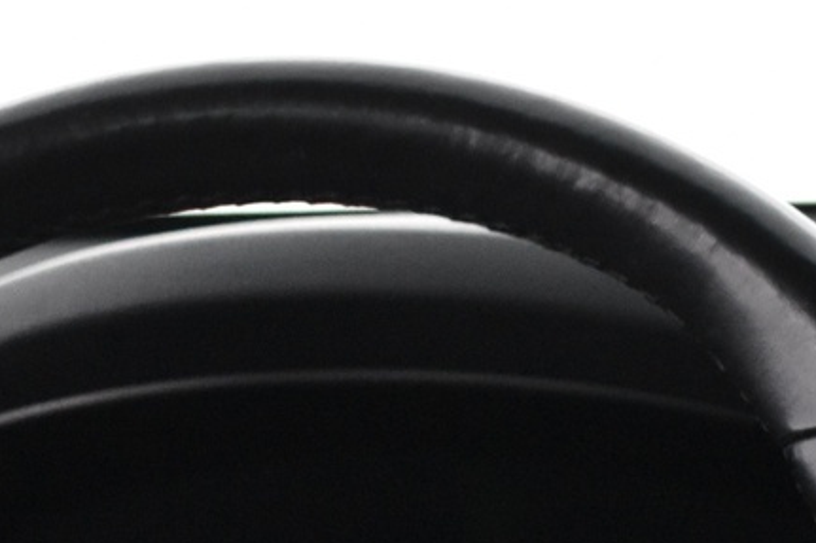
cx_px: 151
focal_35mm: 175
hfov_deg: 11.7
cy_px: 940
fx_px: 3962
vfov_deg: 7.6
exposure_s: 1/25
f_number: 4.2
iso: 3200
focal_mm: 31
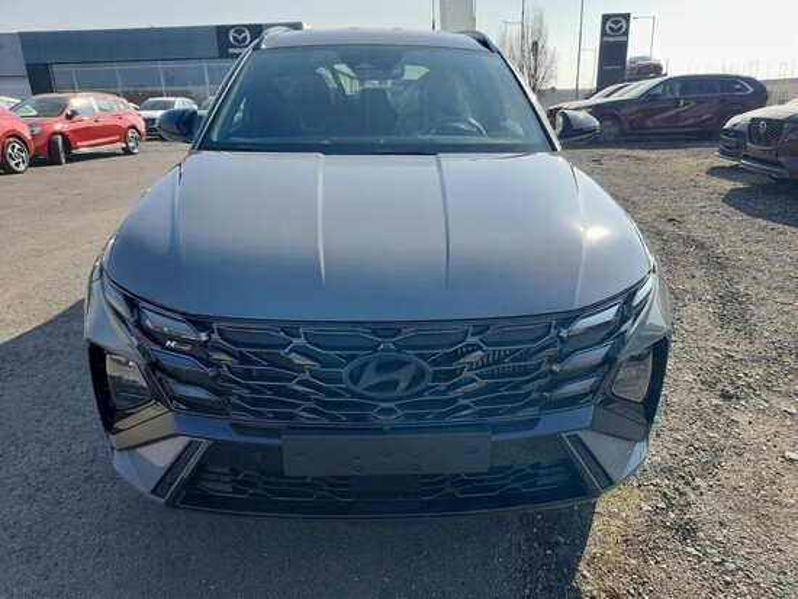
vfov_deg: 54.9
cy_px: 300
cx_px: 399
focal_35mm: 25
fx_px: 577
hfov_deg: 69.4
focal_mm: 4.6
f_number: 2
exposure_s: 1/258
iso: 20
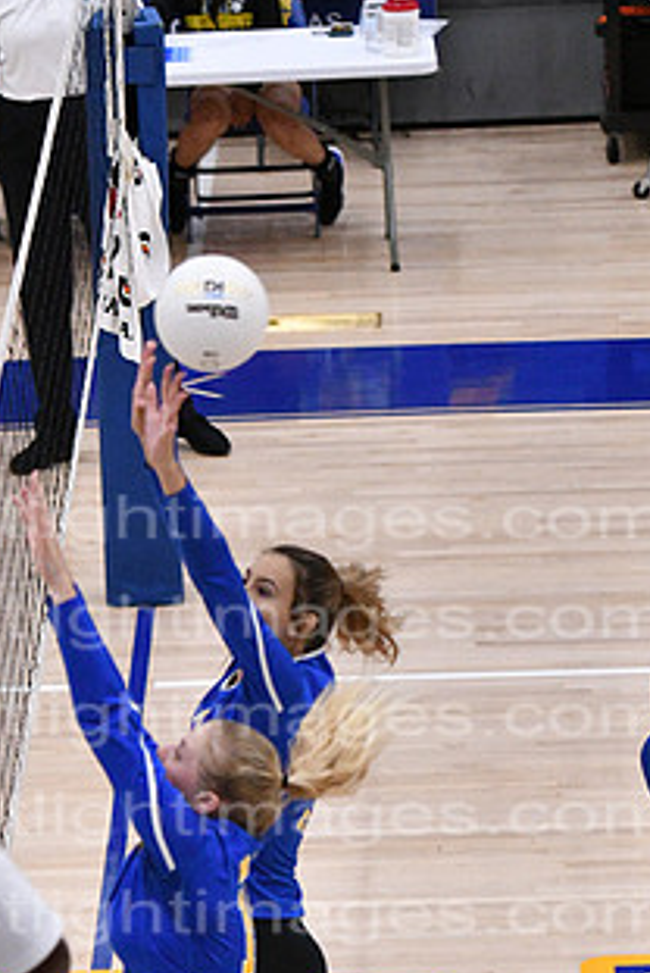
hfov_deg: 4.8
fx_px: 7701
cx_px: 161
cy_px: 870
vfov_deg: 7.2
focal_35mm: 285
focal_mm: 102
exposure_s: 1/1250
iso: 6400
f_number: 3.2
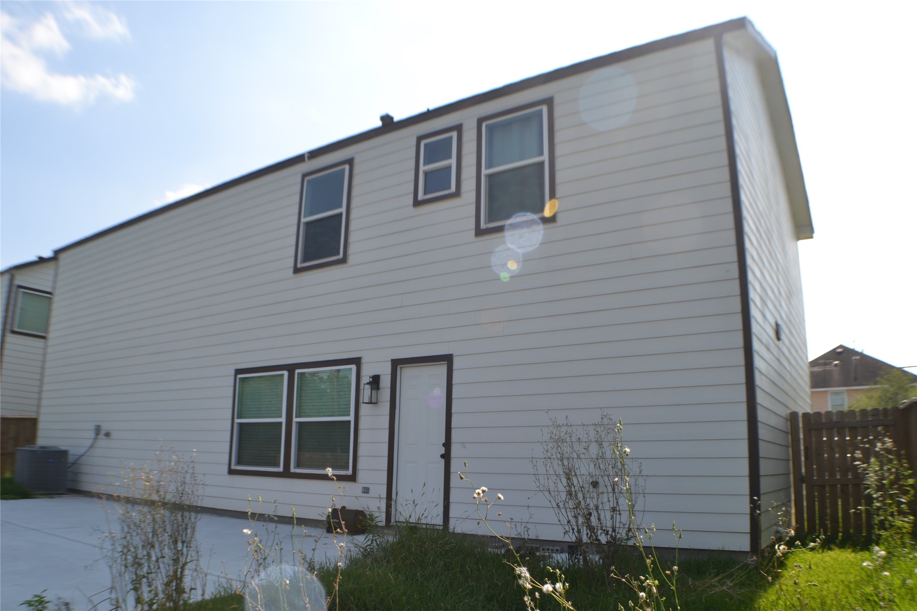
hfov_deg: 57.2
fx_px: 841
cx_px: 458
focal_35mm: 33
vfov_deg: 40.0
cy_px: 306
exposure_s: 1/250
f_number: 7.1
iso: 100
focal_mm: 22
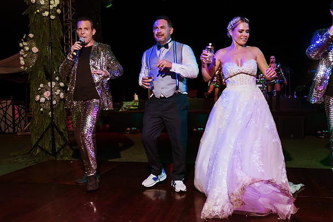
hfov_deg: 54.5
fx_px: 324
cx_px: 166
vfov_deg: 37.8
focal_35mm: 35
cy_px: 111
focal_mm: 35
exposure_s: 1/100
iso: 1600
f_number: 5.6
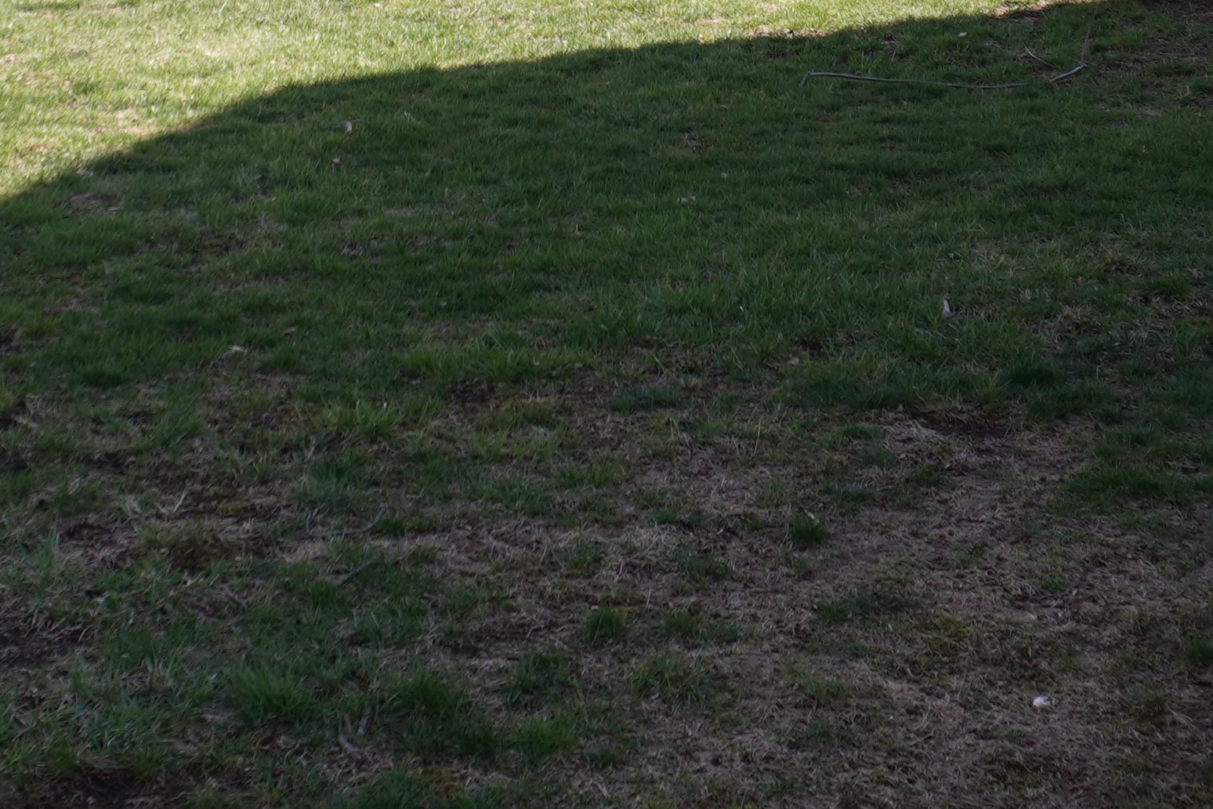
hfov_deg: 21.6
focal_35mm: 93
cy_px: -430
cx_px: 219
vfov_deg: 13.8
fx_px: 3133
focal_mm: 16
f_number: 5
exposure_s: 1/160
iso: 64
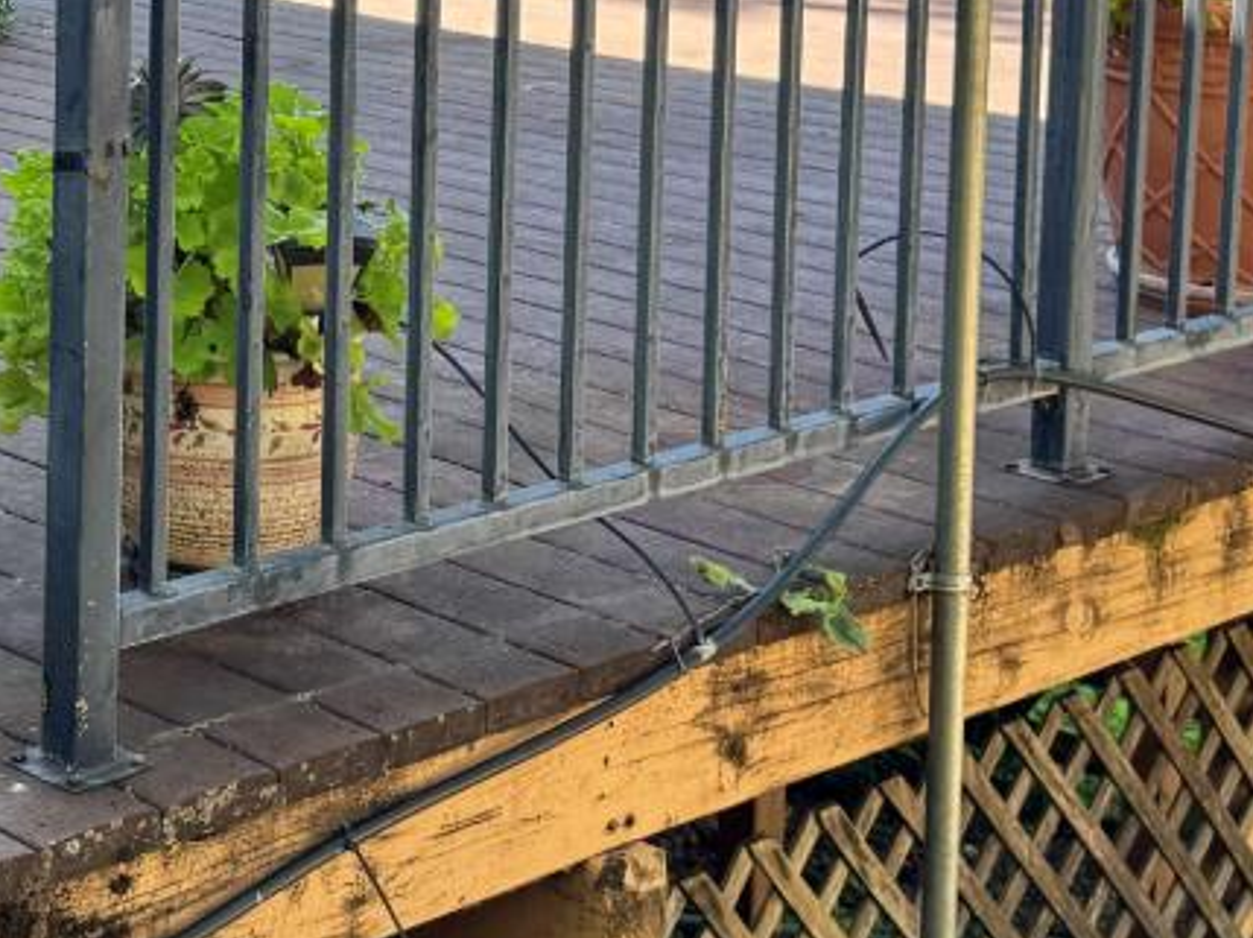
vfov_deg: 17.0
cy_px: -75
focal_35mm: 84
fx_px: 3038
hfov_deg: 22.7
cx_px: 129
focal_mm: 6.76
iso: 80
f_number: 1.78
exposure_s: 1/283
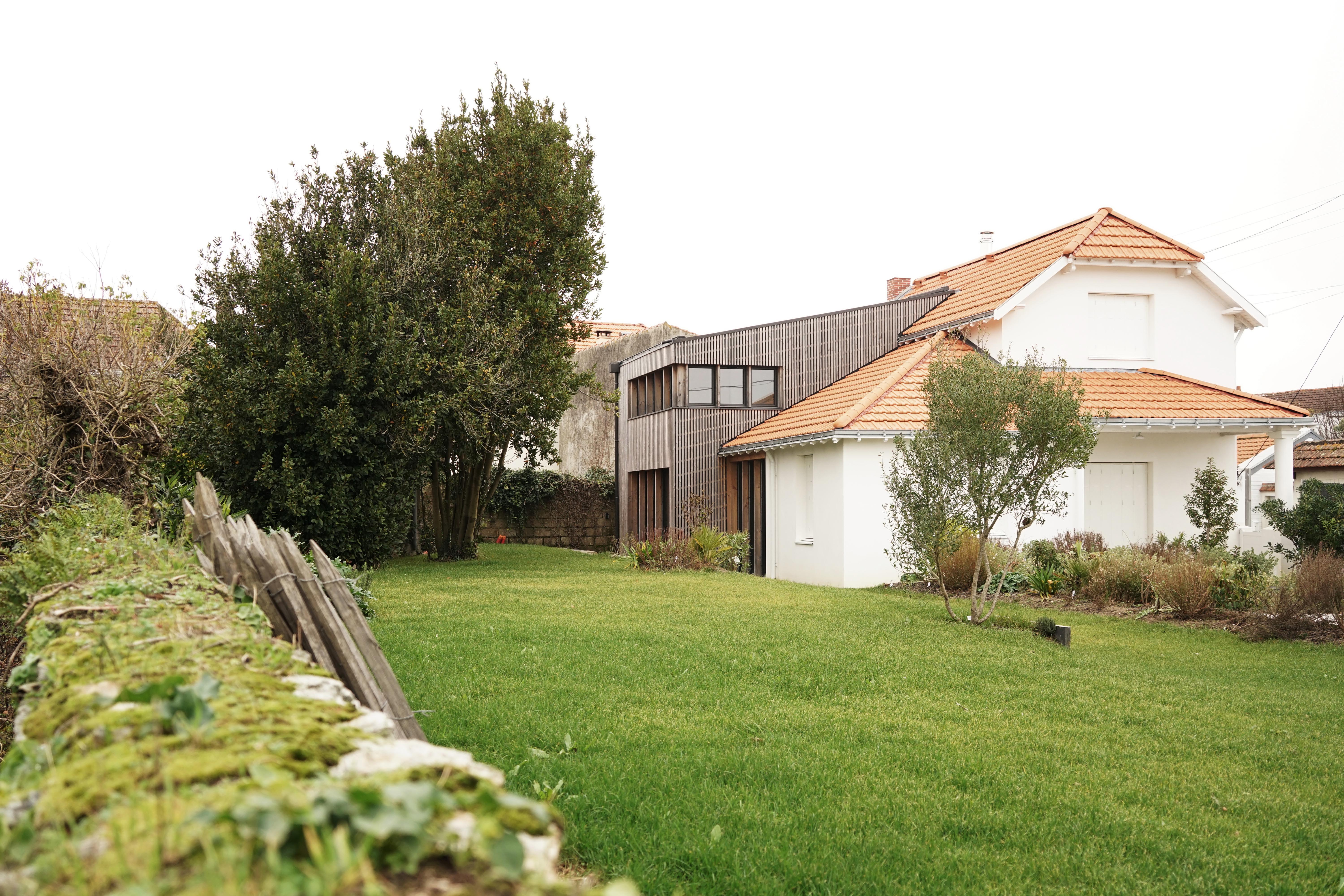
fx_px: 1232
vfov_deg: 40.0
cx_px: 672
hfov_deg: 57.2
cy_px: 448
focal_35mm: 33
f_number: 4
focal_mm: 33
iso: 500
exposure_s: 1/200
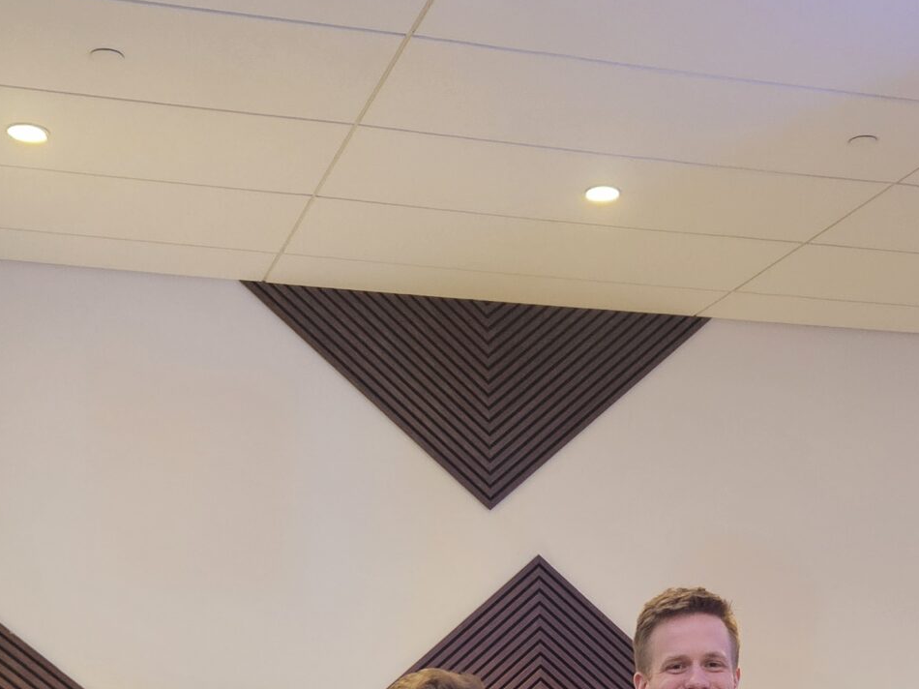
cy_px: 875
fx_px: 1646
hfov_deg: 31.2
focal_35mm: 62
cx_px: 519
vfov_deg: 21.5
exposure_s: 1/120
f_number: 1.8
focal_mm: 5.4
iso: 800
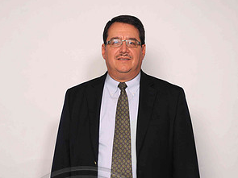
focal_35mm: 88
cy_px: 140
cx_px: 119
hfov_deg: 22.3
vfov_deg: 16.7
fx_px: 605
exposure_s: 1/60
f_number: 5.6
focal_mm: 40
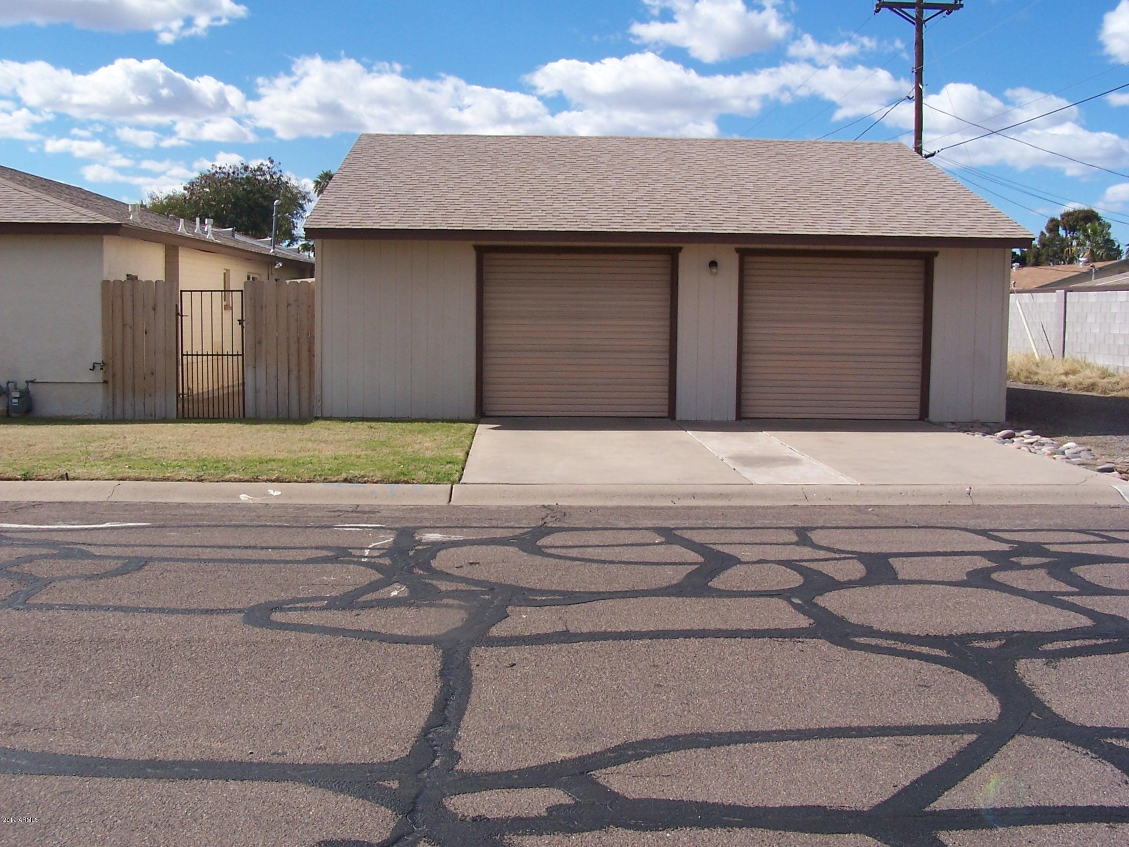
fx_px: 1239
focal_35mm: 38
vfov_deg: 37.7
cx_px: 564
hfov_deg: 49.0
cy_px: 424
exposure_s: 1/350
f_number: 5.6
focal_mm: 6.3
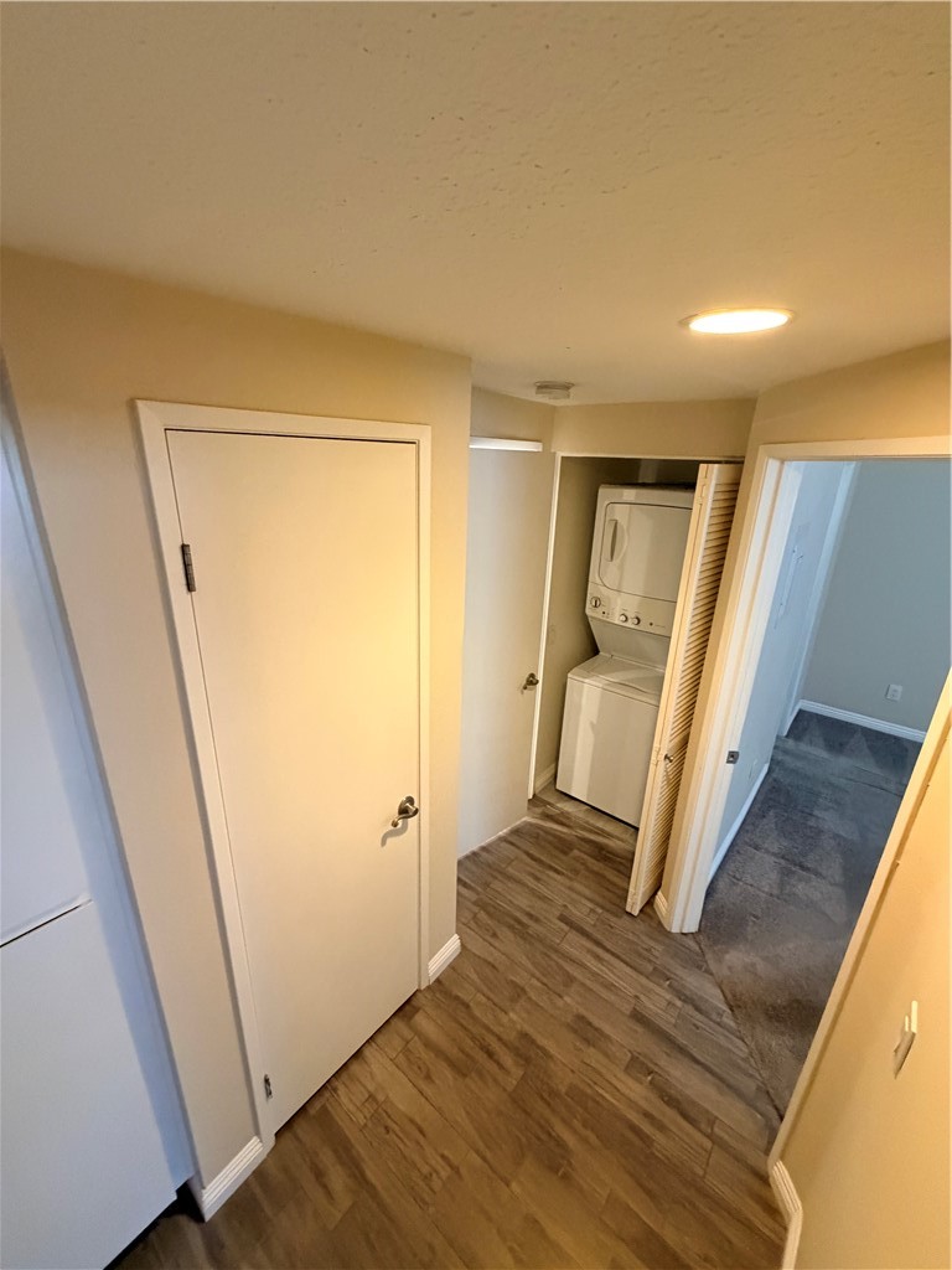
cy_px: 635
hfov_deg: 85.7
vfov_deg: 102.1
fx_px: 513
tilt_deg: -19.4
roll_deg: -2.2
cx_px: 476
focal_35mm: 14
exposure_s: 1/60
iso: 640
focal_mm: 2.22
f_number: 2.2
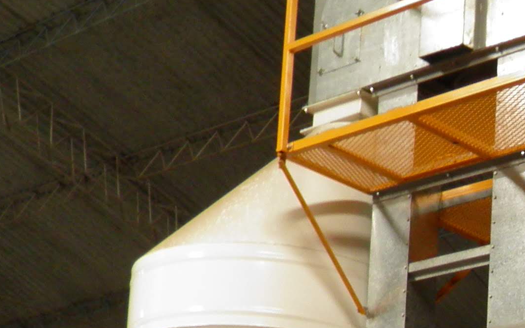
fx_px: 1703
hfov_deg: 16.8
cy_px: 588
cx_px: 626
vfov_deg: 10.4
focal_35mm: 119
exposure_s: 1/15
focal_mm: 4.9
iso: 100
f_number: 2.8
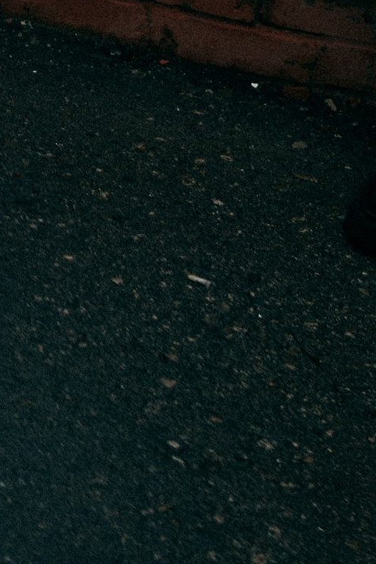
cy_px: -903
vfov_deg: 9.5
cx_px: 940
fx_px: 2914
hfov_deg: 6.9
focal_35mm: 186
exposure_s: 1/6400
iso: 320
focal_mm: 35
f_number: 1.4
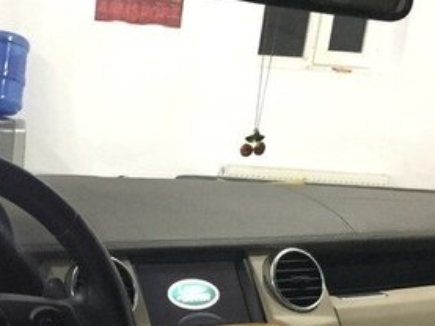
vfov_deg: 20.1
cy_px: 383
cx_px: 80
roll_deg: -6.2
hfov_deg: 27.5
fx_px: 867
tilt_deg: -21.5
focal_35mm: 69
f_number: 2.2
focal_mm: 4.15
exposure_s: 1/17
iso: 320
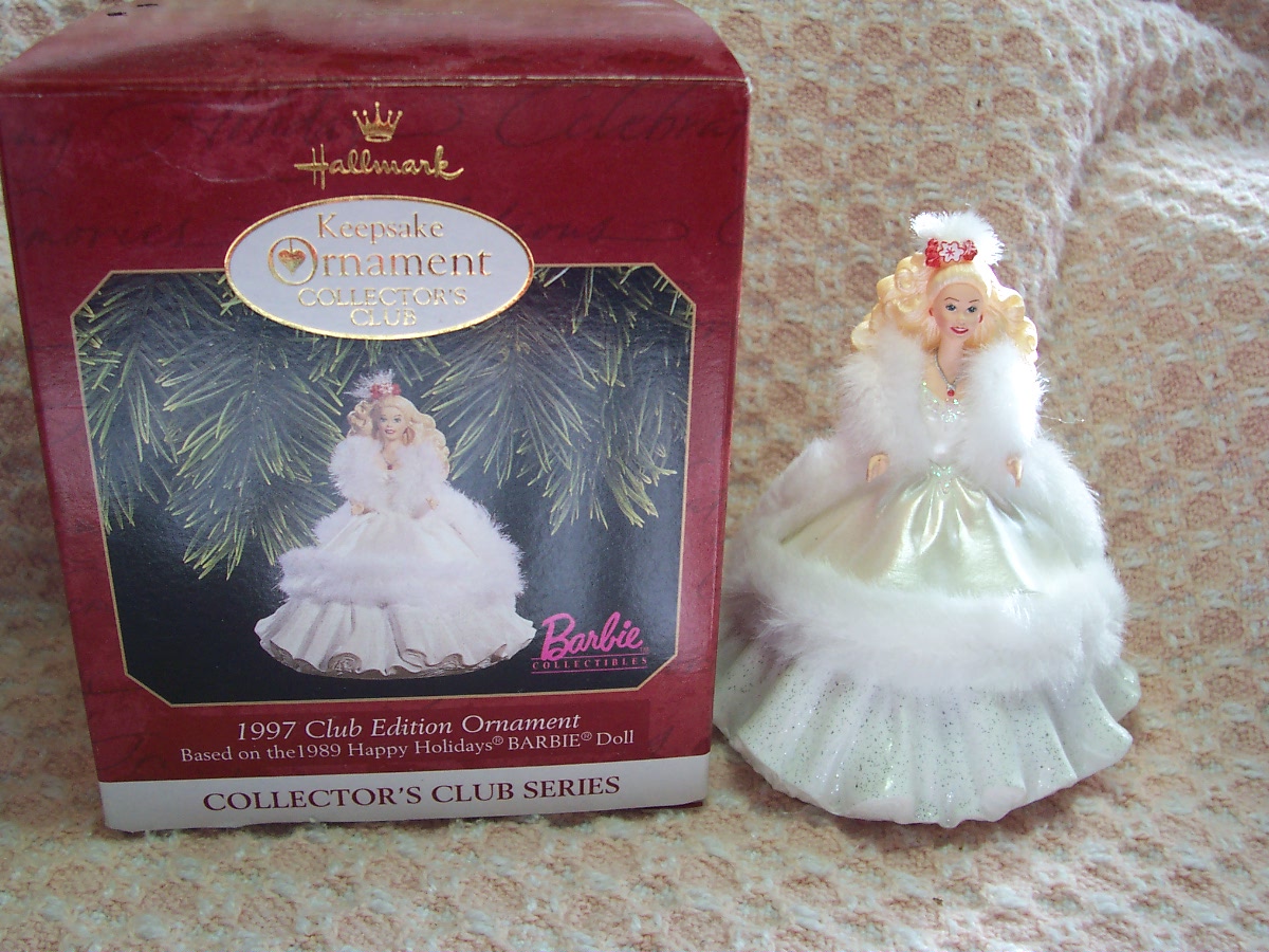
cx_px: 634
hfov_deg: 50.1
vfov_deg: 38.7
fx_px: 1356
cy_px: 476
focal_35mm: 37
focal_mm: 5.6
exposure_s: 1/125
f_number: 2.8
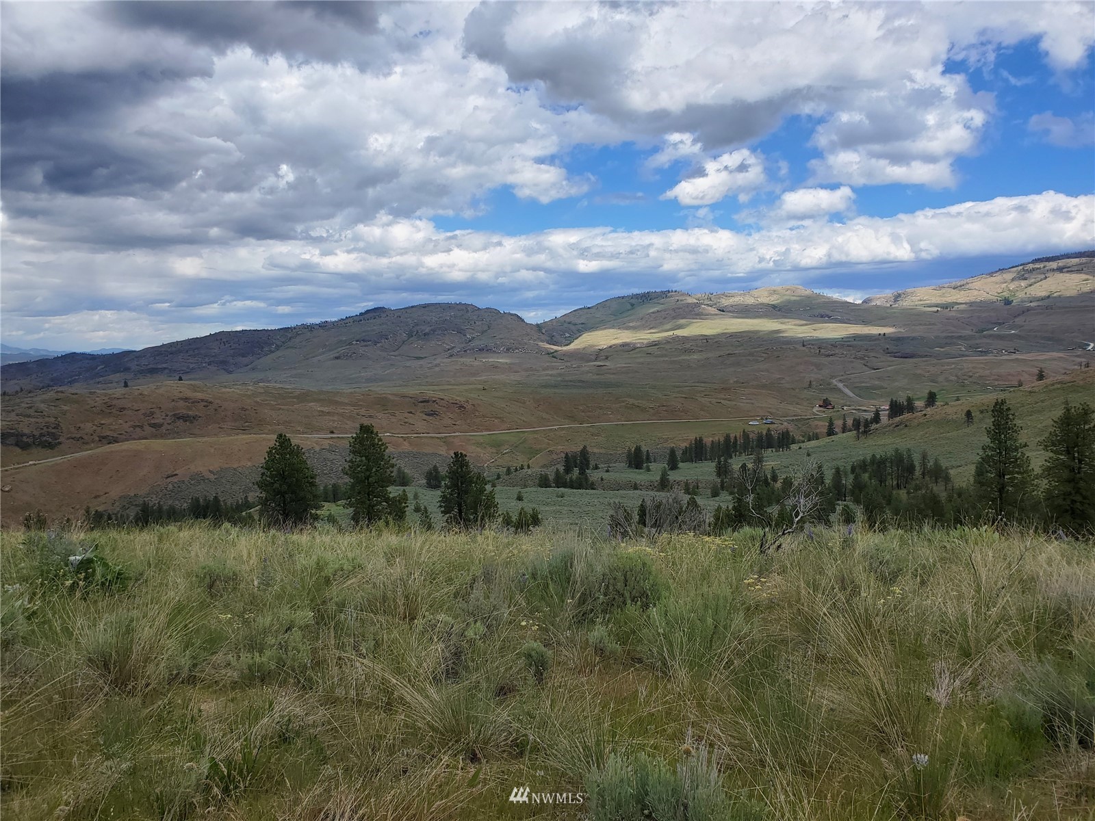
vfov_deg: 53.1
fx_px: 822
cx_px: 548
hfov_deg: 67.3
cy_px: 410
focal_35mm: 26
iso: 50
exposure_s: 1/1657
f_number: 2.4
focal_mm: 4.3
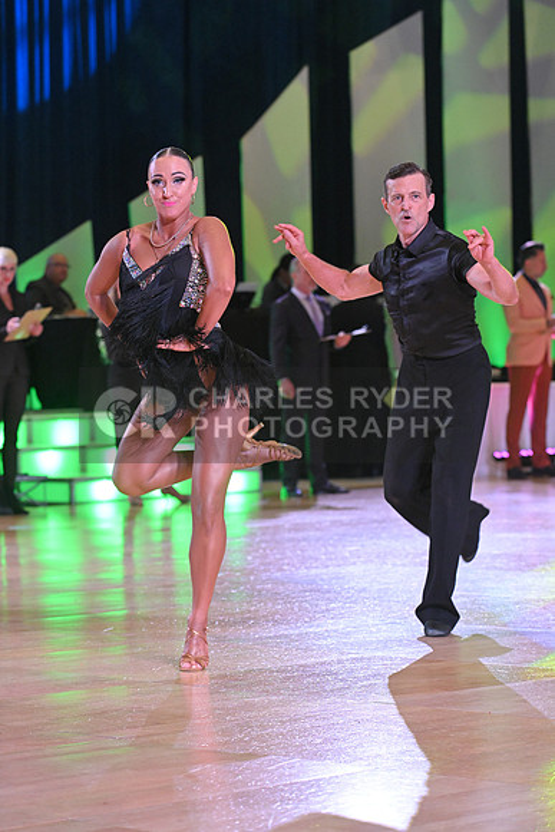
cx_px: 278
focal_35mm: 125
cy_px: 416
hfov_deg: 11.0
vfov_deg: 16.4
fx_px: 2889
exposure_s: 1/400
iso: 4000
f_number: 5
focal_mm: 125
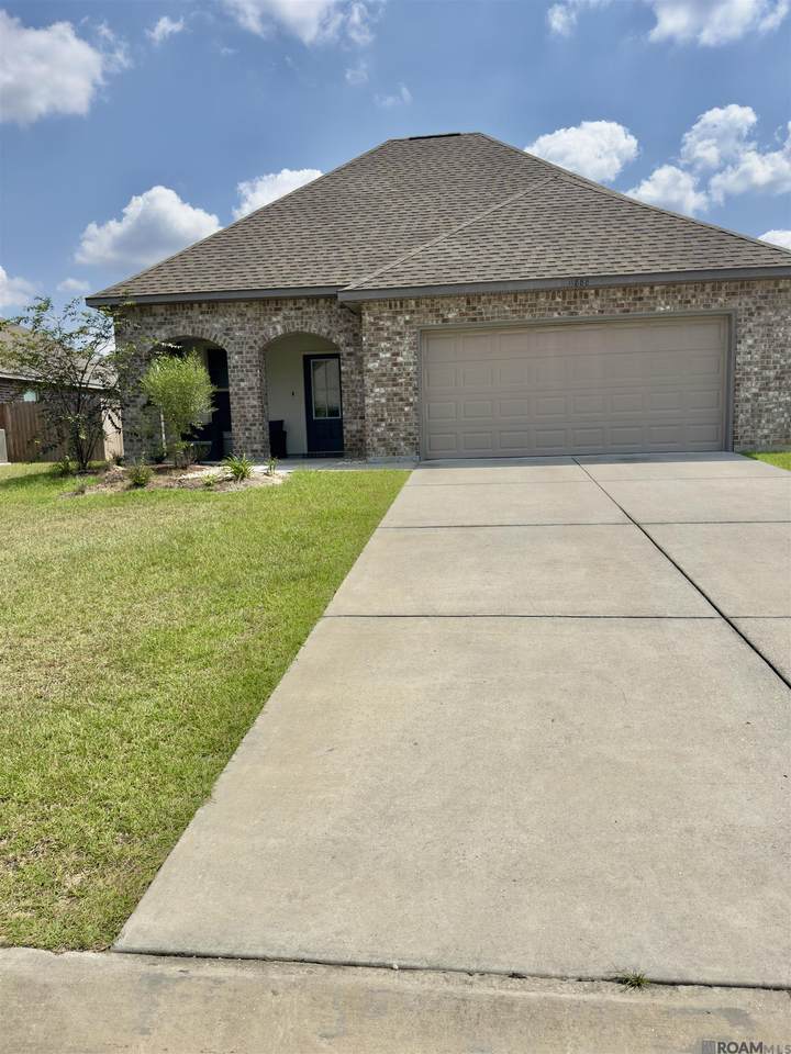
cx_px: 396
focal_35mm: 24
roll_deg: +2.2
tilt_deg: -7.1
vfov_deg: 71.6
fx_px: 731
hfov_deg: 56.8
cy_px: 527
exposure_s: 1/11628
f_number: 1.78
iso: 100
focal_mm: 6.76
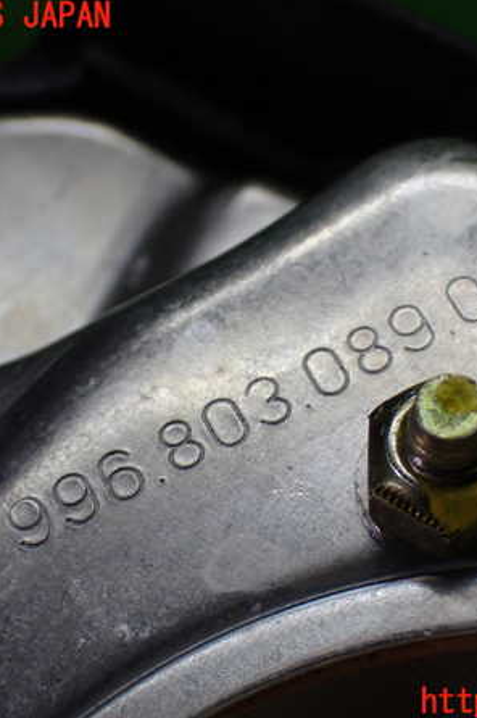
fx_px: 1732
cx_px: 301
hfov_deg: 15.7
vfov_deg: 23.4
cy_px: 360
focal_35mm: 87
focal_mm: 11.09
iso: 400
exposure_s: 1/250
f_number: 3.6
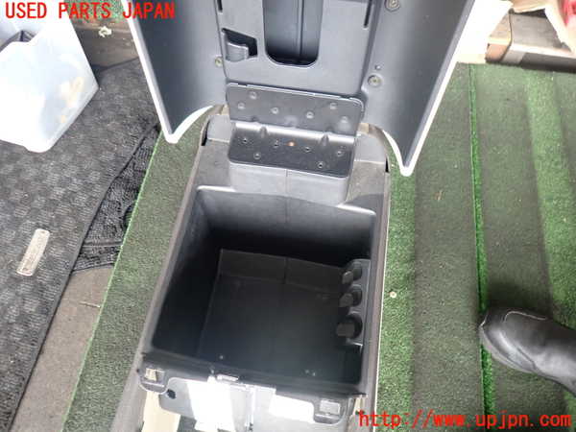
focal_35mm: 25
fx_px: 416
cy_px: 216
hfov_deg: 69.4
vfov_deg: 54.9
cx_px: 288
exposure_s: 1/30
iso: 250
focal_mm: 4.5
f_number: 2
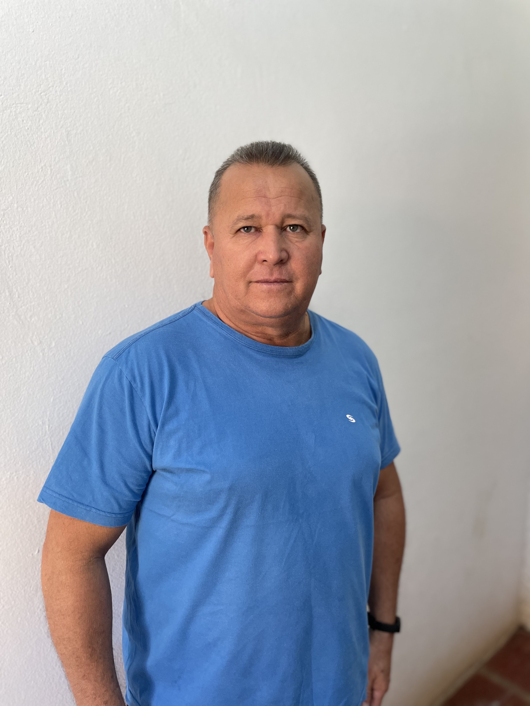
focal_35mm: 26
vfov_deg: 67.3
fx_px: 531
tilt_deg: -11.7
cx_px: 265
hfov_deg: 53.1
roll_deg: +2.5
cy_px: 353
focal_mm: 4.2
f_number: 1.6
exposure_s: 1/120
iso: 100
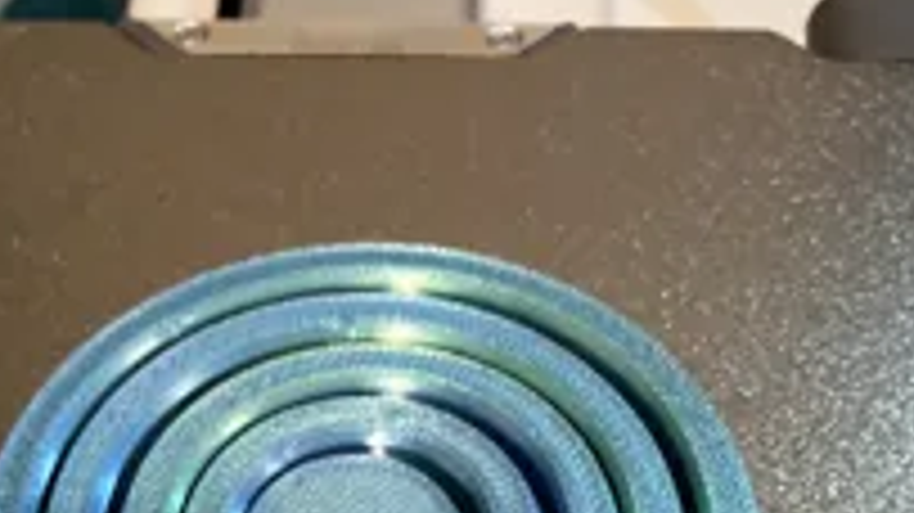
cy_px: 783
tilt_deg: -61.9
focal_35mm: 60
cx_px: 347
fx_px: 1454
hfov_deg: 34.7
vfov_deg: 17.8
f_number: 1.8
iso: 640
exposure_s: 1/30
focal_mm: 3.99
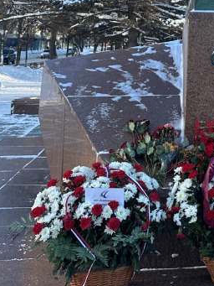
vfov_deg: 25.0
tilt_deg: +7.3
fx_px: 593
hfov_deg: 19.0
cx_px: 278
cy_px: -34
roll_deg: -2.7
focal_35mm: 72
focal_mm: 6.86
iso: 80
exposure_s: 1/1212
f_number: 1.78
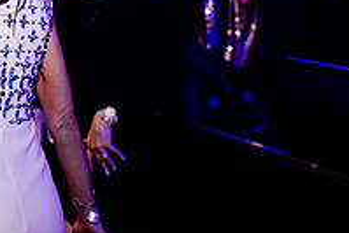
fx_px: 990
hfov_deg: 18.1
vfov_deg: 13.1
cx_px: -154
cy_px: -50
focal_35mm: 102
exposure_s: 1/200
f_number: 2.8
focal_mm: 35
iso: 1600
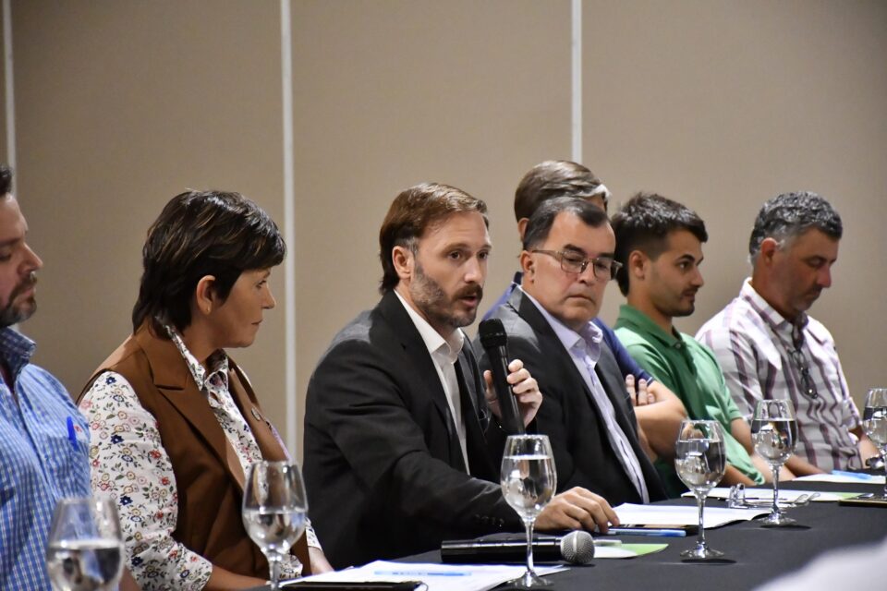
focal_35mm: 150
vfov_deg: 9.1
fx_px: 3696
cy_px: 296
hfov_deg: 13.7
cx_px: 444
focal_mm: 100
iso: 6400
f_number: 5.6
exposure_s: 1/50
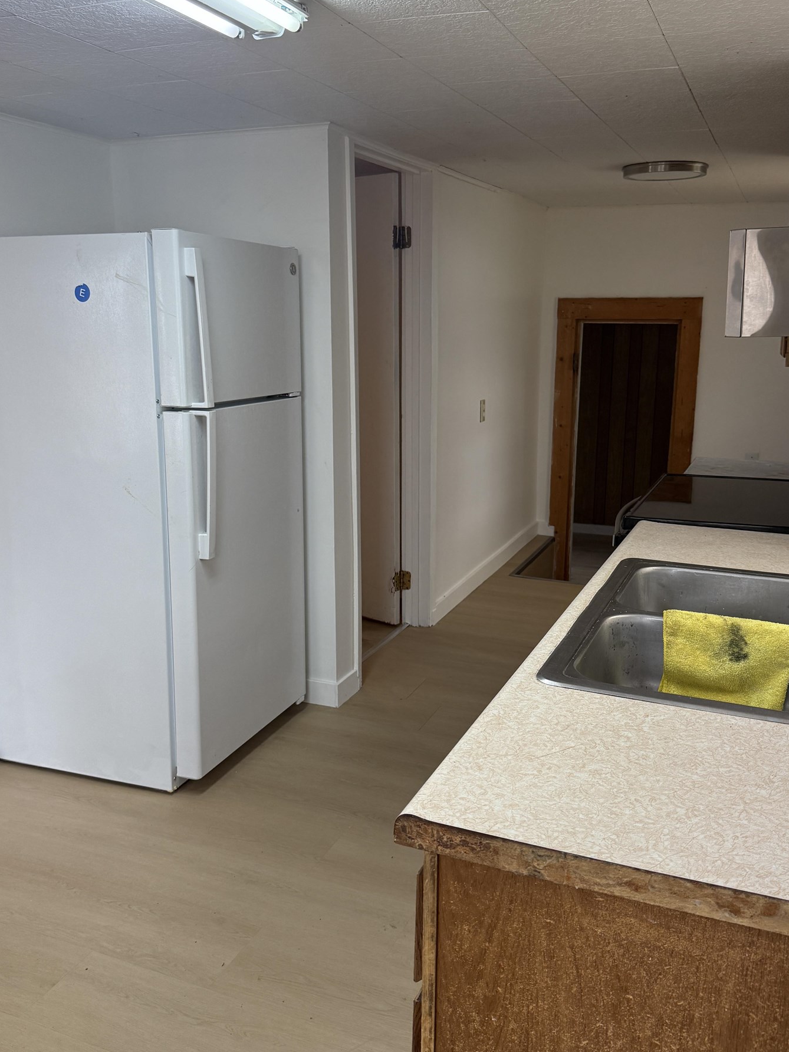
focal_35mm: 31
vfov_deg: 58.3
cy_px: 505
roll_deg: -0.4
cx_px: 405
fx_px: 942
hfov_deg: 45.4
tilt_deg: -10.5
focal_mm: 6.76
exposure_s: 1/228
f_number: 1.78
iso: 200
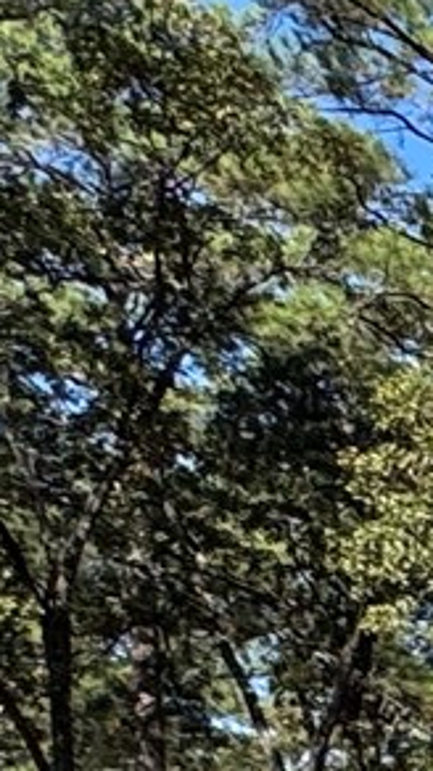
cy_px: 1323
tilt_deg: -5.9
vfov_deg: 17.0
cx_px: 1801
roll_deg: -0.6
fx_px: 2187
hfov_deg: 7.4
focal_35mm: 107
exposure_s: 1/980
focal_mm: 2.22
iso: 50
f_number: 2.2
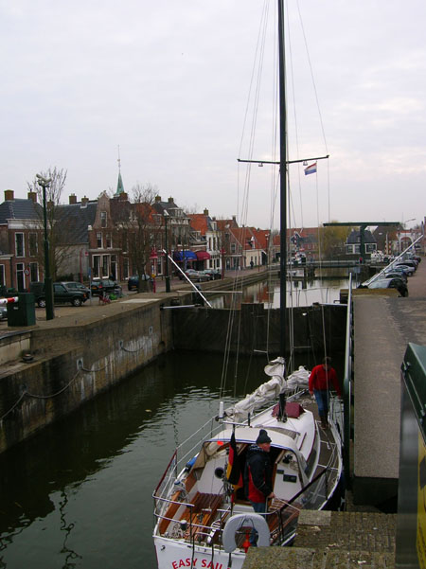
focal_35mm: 34
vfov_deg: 54.0
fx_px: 558
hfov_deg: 41.8
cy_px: 284
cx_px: 213
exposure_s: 1/193
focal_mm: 5.7
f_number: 4.9
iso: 50
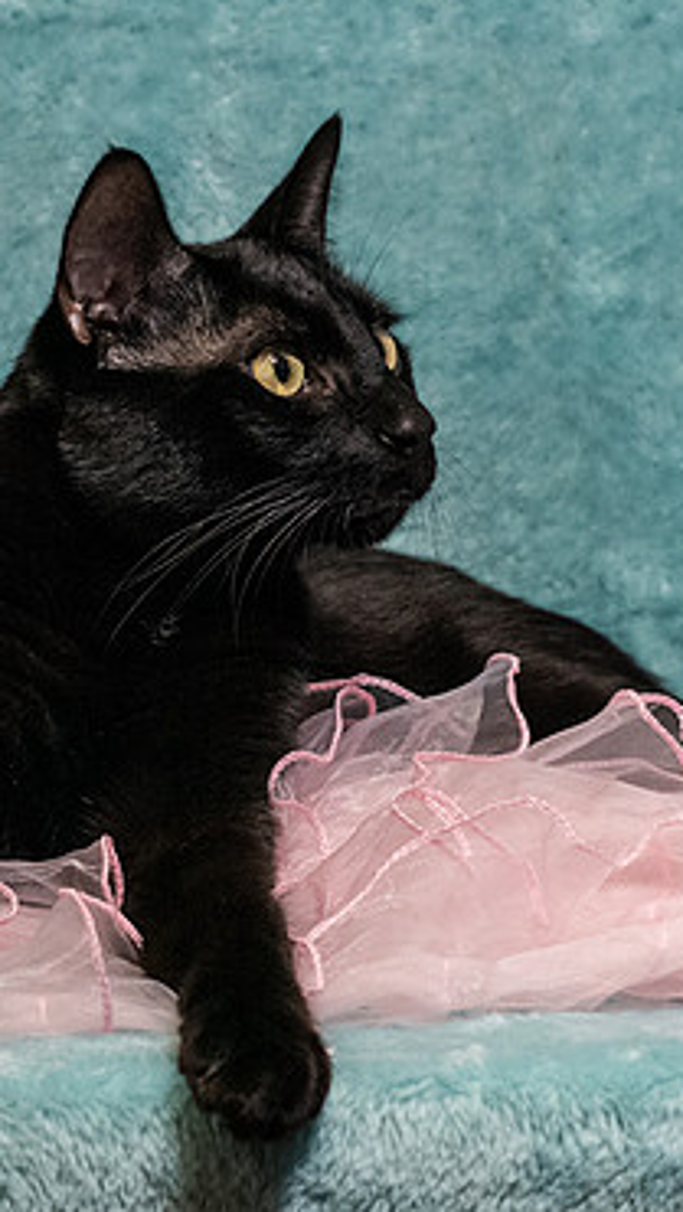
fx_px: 4084
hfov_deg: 9.6
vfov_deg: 16.8
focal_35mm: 127
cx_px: 279
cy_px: 388
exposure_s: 1/125
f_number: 5.6
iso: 3200
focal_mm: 50
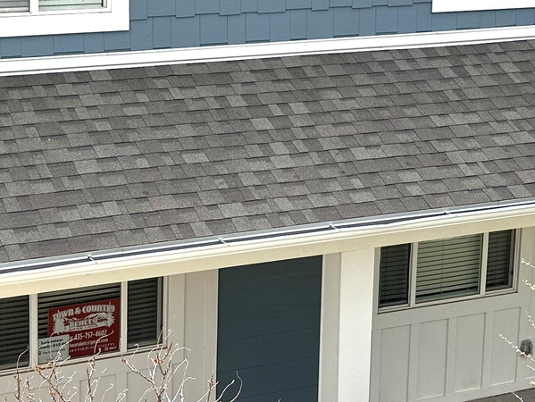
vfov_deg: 17.9
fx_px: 1268
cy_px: 104
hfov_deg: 23.6
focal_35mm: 82
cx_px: 145
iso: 80
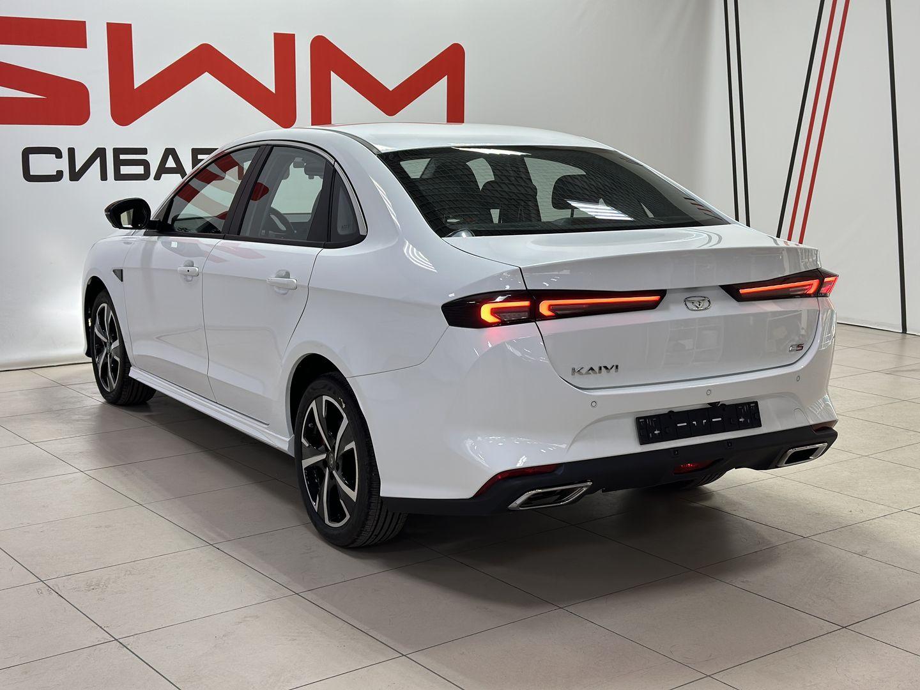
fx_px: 1276
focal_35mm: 48
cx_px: 460
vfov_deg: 30.3
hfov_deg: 39.7
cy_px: 345
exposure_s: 1/100
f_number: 1.78
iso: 64
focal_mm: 6.86
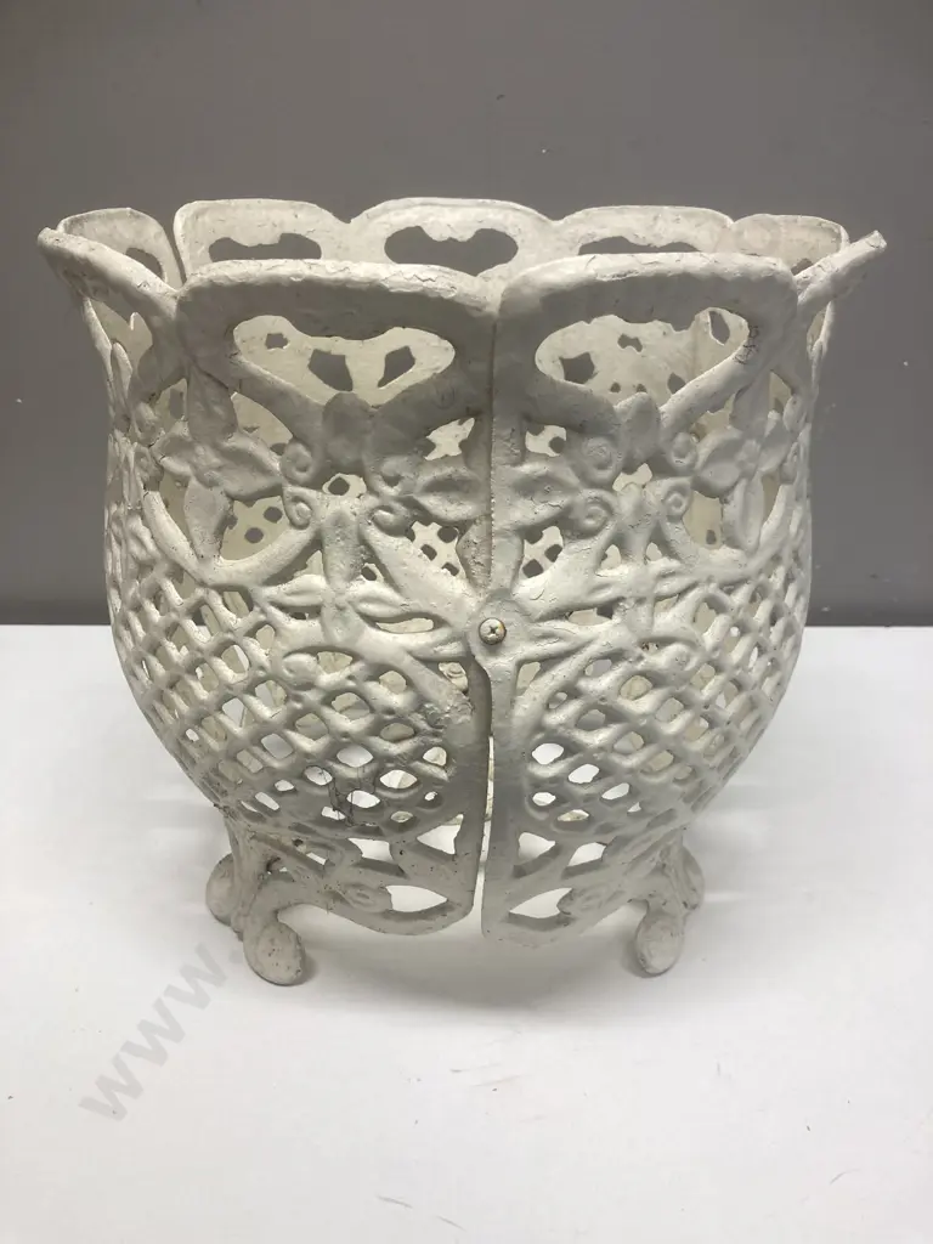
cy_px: 622
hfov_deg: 49.7
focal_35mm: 28
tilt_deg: -24.1
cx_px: 466
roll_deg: -1.2
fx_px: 1006
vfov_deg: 63.4
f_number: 1.8
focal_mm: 3.99
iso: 80
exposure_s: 1/100
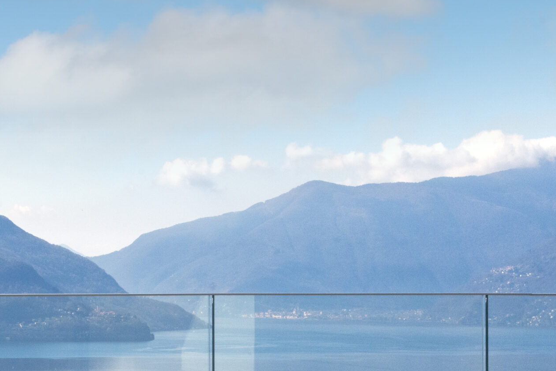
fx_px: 1885
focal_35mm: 122
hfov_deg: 16.8
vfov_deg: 11.2
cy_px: 352
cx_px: 282
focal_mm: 40
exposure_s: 1/320
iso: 400
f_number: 20
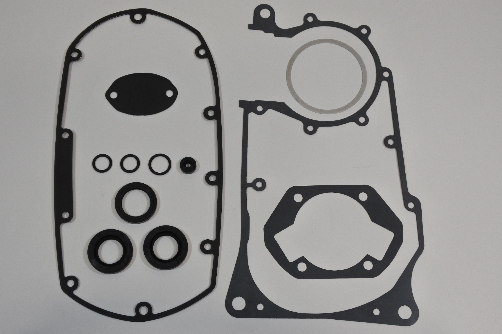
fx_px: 641
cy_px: 167
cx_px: 251
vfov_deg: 29.2
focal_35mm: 46
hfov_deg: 42.7
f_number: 4.5
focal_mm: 17.2
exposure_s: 1/125
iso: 560
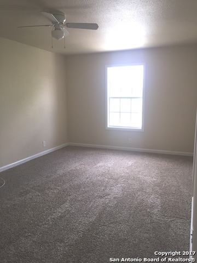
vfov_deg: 61.7
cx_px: 98
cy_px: 132
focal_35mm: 29
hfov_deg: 48.2
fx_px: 220
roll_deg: +0.8
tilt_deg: -8.8
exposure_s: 1/120
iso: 80
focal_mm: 4.15
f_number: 2.2
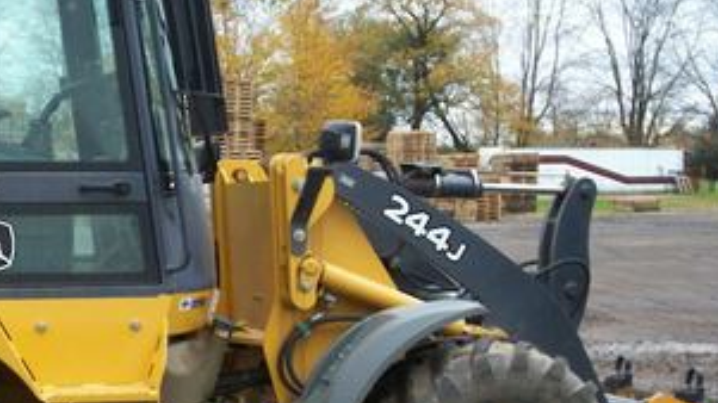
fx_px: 1351
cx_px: 100
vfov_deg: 16.9
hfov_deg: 28.8
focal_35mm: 71
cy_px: 274
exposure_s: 1/132
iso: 100
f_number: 4.5
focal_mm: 5.9
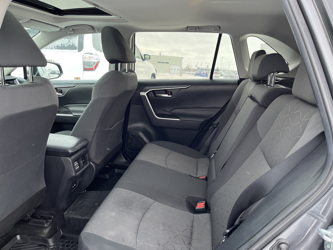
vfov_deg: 53.1
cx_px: 166
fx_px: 250
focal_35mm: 26
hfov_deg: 67.3
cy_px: 125
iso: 125
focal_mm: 5.1
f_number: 1.6
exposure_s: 1/101
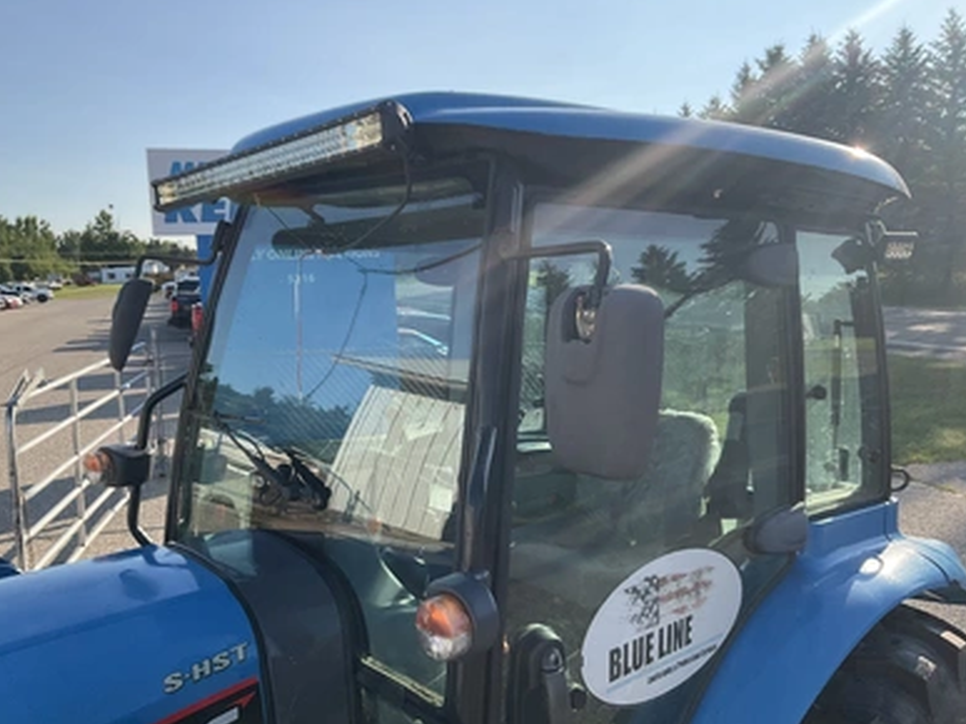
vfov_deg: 46.8
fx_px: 837
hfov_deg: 60.0
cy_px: 360
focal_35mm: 30
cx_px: 487
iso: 25
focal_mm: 3
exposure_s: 1/855
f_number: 1.8
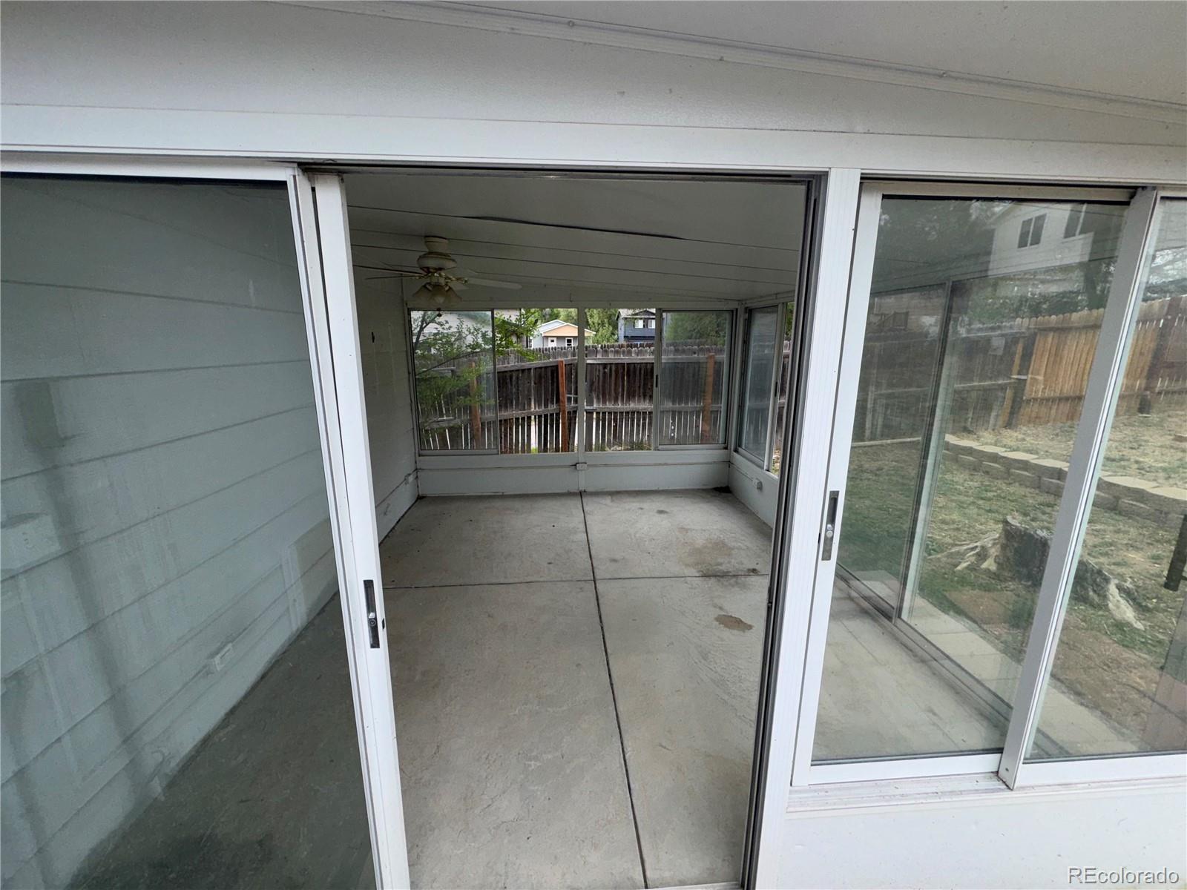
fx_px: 480
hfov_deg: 102.1
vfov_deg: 85.7
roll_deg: -0.6
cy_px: 445
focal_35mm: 14
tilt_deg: -12.7
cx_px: 594
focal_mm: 2.22
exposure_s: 1/147
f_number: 2.2
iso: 32
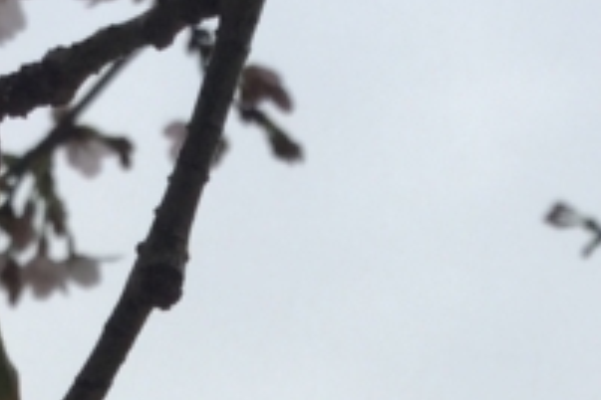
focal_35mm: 164
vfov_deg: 8.0
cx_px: 508
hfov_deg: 12.5
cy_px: 791
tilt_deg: +35.1
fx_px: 2738
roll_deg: -0.1
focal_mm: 3.3
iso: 25
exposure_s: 1/2146
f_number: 2.4
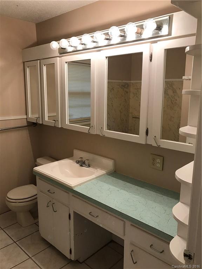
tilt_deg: -9.6
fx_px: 218
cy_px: 134
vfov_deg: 63.4
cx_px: 101
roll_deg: -0.9
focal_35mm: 28
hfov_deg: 49.7
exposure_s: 1/40
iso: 25
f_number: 1.8
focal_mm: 3.99
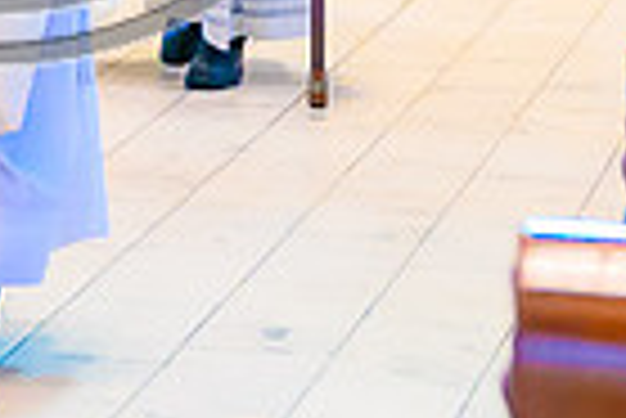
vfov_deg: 5.4
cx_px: -23
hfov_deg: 8.2
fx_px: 4352
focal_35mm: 250
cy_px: -362
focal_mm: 40
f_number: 2.8
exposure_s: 1/125
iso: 3600
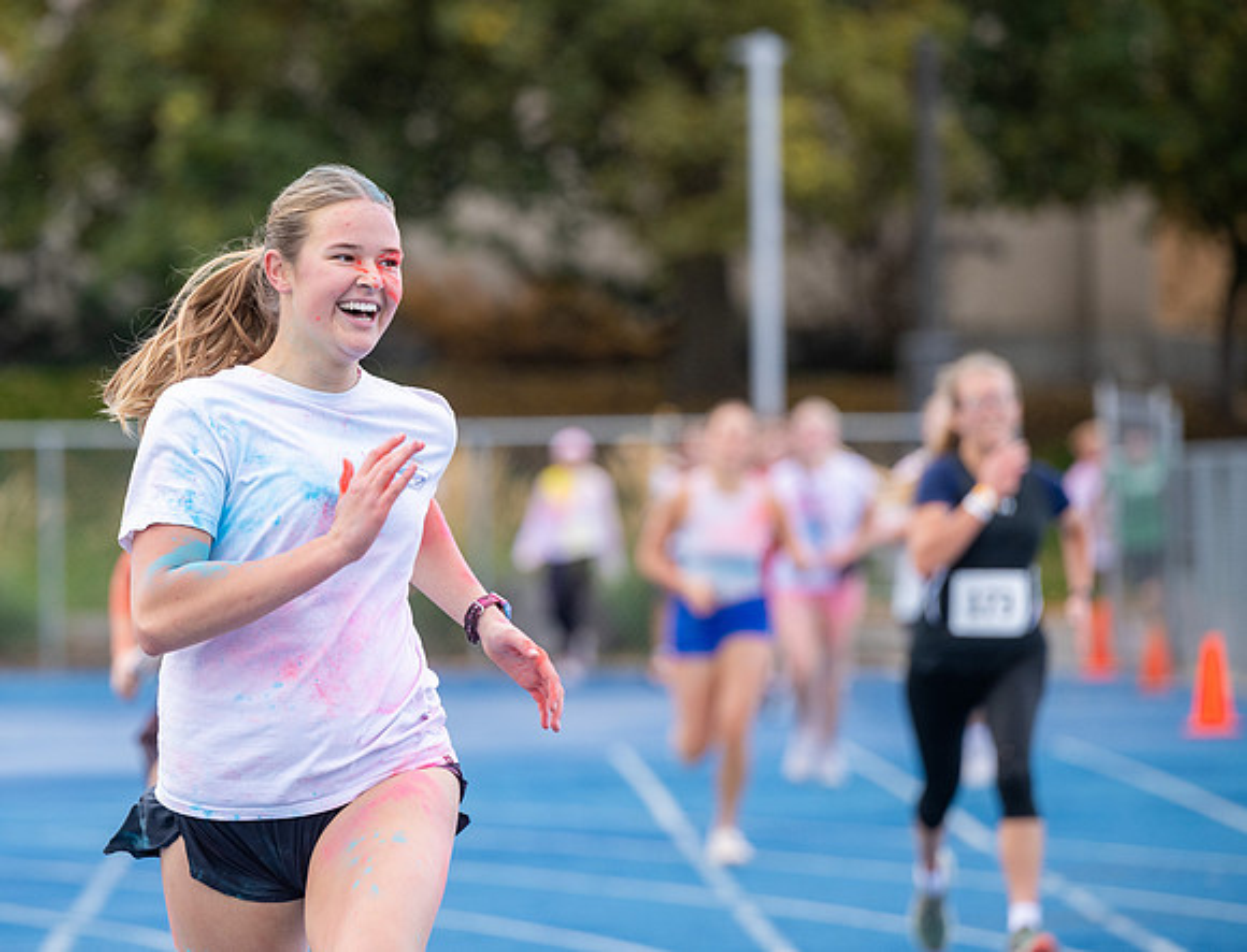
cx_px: 371
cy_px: 369
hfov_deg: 7.3
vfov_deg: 5.6
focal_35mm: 268
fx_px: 9731
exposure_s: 1/640
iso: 500
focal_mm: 200
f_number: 4
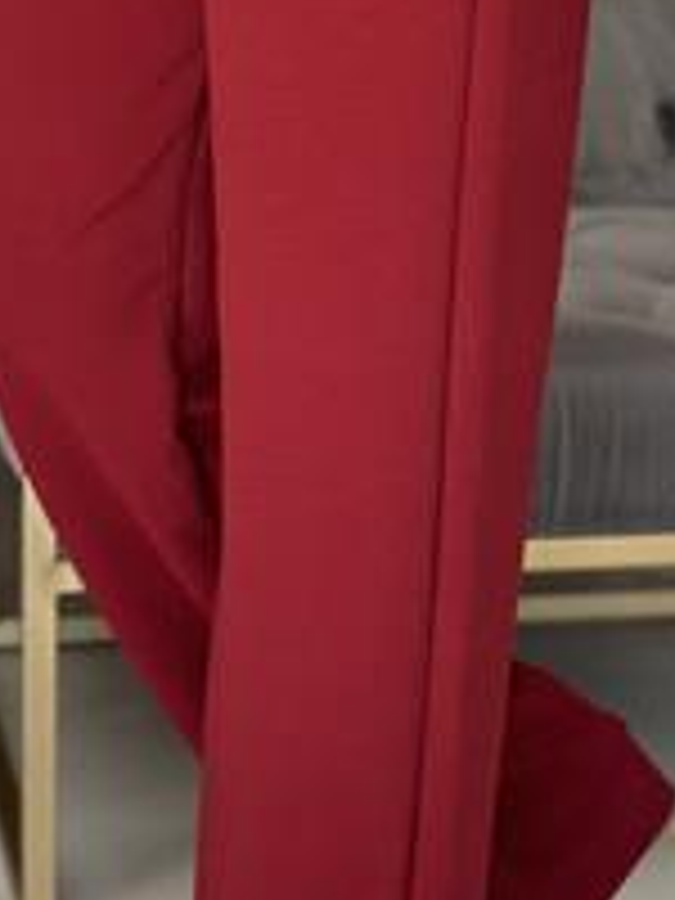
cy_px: 248
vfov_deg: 15.7
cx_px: 279
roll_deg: -1.9
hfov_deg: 11.9
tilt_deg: -14.4
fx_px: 3250
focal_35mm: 125
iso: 125
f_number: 1.78
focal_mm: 6.86
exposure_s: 1/171
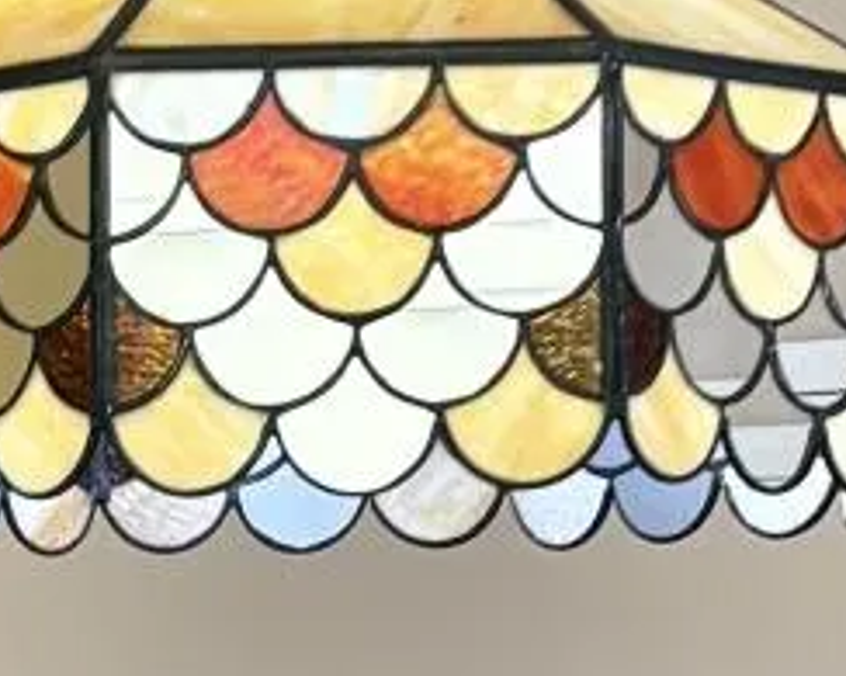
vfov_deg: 7.2
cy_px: 1355
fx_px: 5206
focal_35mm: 208
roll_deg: +1.0
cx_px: -87
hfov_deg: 9.2
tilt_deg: -5.2
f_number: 1.6
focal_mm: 5.96
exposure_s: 1/60
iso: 125
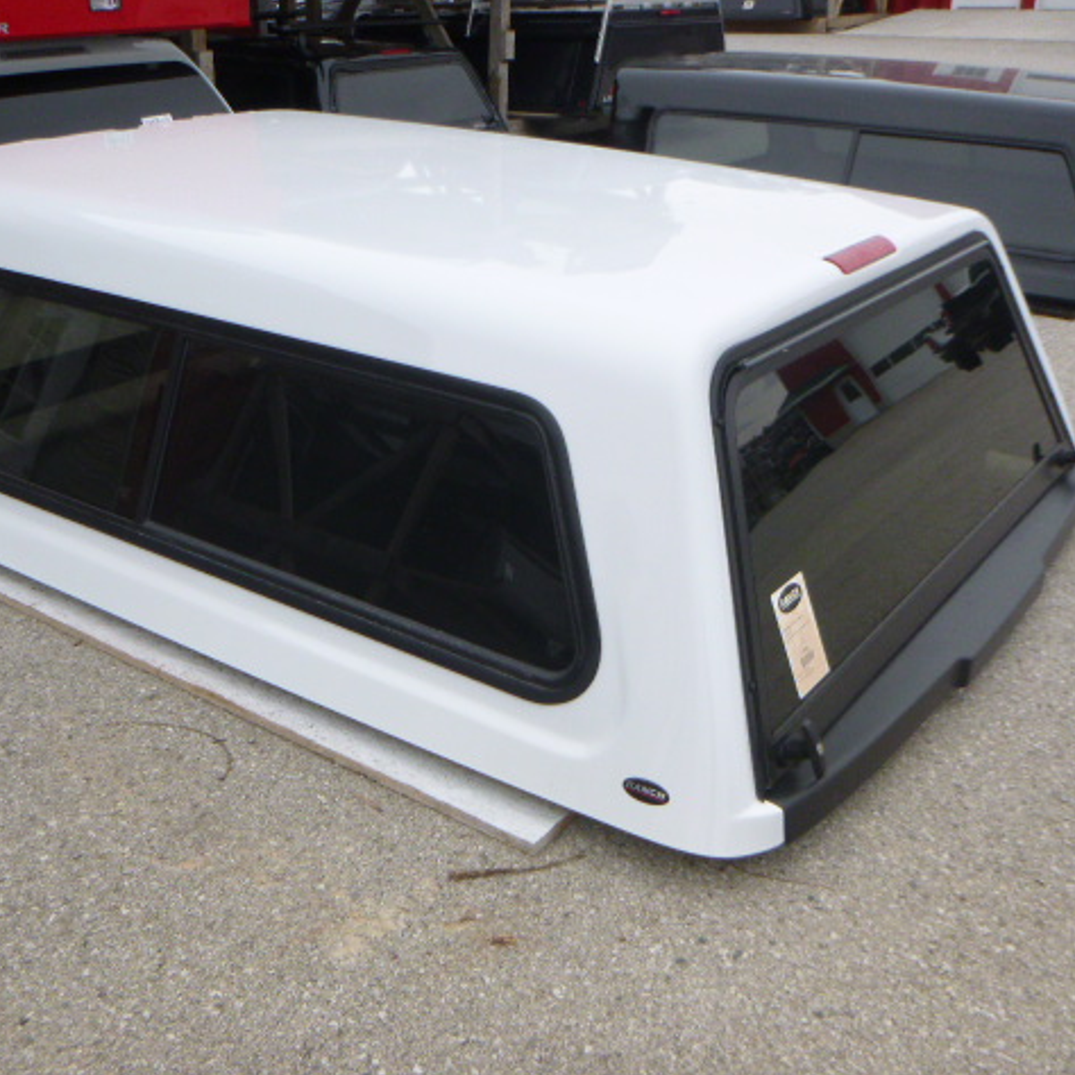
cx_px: 445
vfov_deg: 44.9
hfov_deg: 44.8
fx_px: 1300
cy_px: 533
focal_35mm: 37
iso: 200
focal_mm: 5.5
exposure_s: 1/500
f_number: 4.2
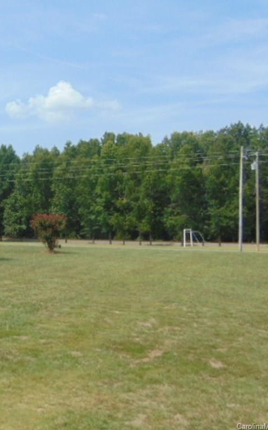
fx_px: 549
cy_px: 215
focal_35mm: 47
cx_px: 13
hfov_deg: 26.3
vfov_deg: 42.7
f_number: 3.2
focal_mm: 5.8
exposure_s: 1/1000
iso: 80
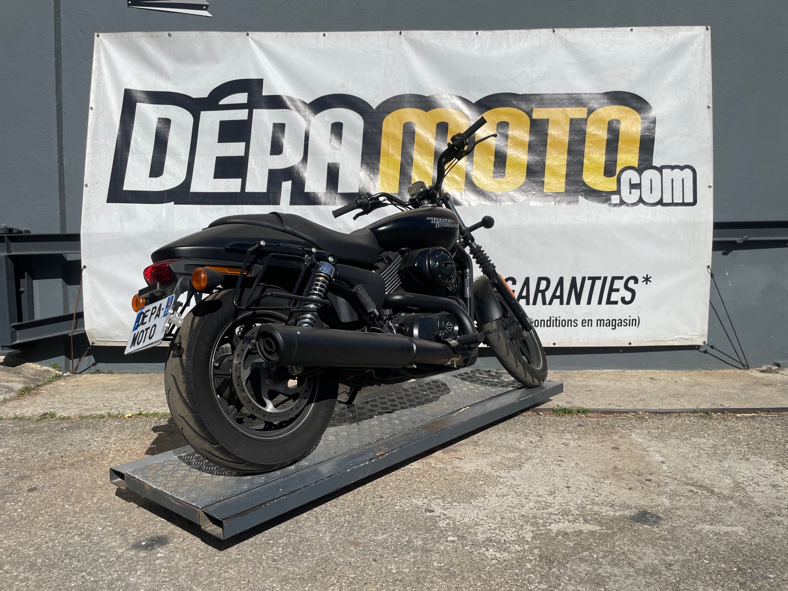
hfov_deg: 67.3
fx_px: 592
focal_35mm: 26
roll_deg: +0.2
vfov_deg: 53.1
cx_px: 394
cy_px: 296
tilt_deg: -3.8
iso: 32
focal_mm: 4.2
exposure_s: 1/9091
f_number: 1.6
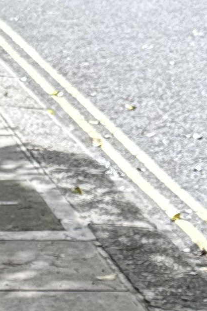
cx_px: -316
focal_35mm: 161
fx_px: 1388
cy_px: 557
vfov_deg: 11.8
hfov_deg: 7.8
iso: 80
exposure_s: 1/577
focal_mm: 6.86
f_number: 1.78
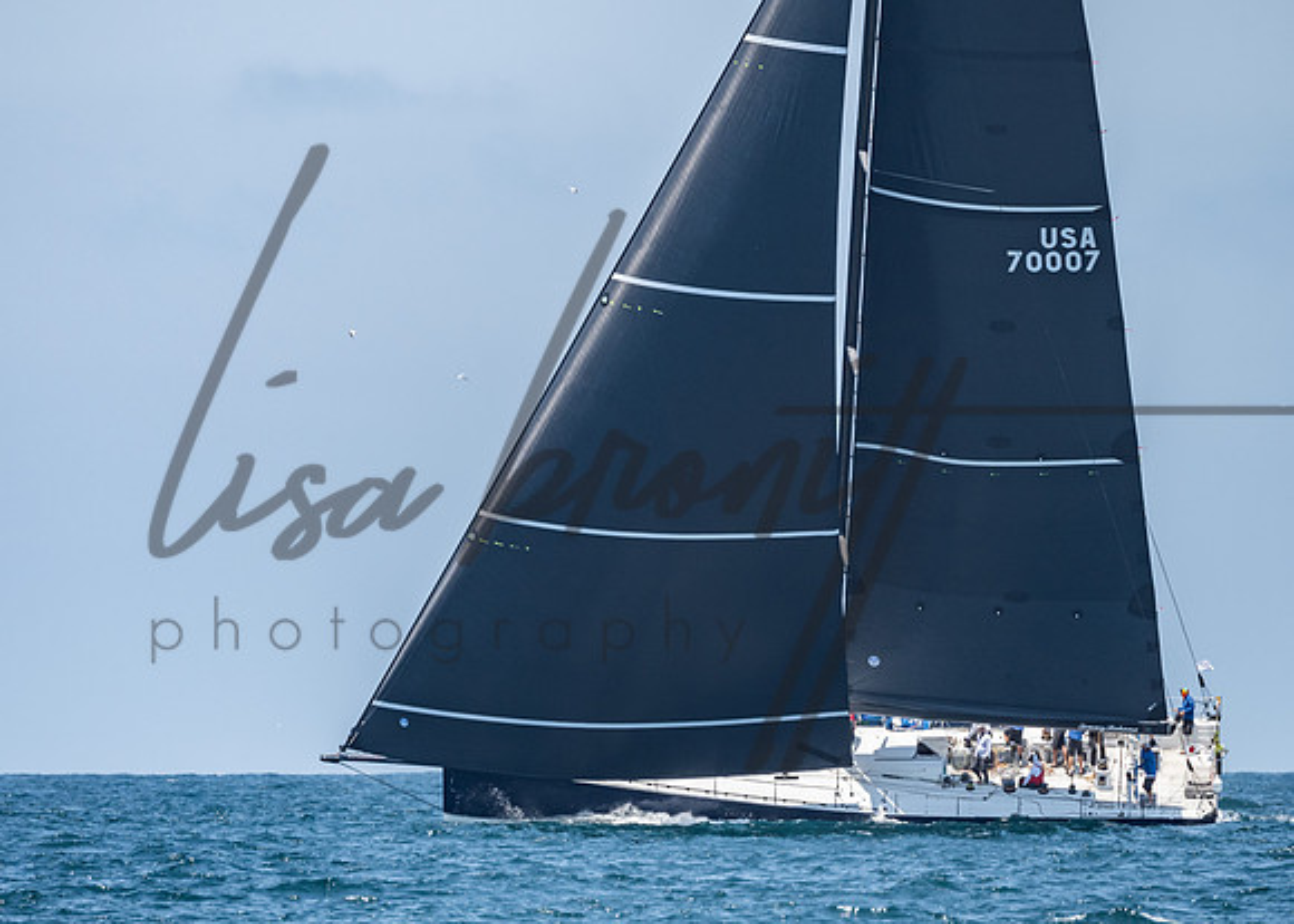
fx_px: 19698
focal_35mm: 536
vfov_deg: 2.7
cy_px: 482
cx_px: 550
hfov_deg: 3.8
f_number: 5.6
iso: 320
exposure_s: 1/1600
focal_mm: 340
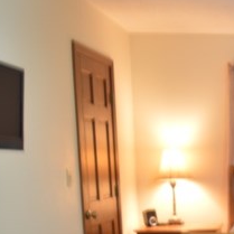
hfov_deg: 18.9
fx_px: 597
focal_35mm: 78
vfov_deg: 21.6
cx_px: 373
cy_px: 223
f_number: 4
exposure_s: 1/2.5
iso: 100
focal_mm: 16
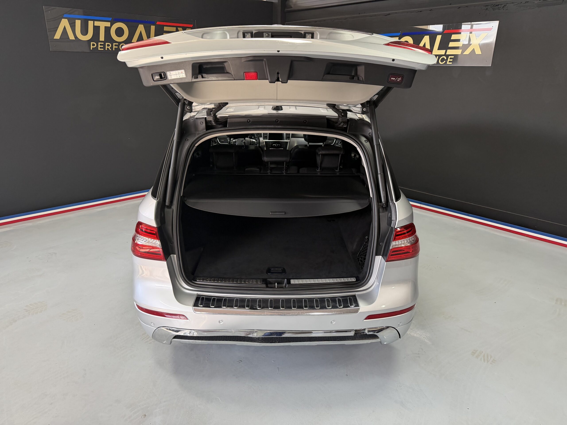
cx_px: 284
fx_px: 393
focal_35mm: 24
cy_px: 212
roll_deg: -1.2
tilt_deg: -20.6
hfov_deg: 71.6
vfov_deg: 56.8
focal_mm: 6.76
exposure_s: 1/50
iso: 200
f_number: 1.78
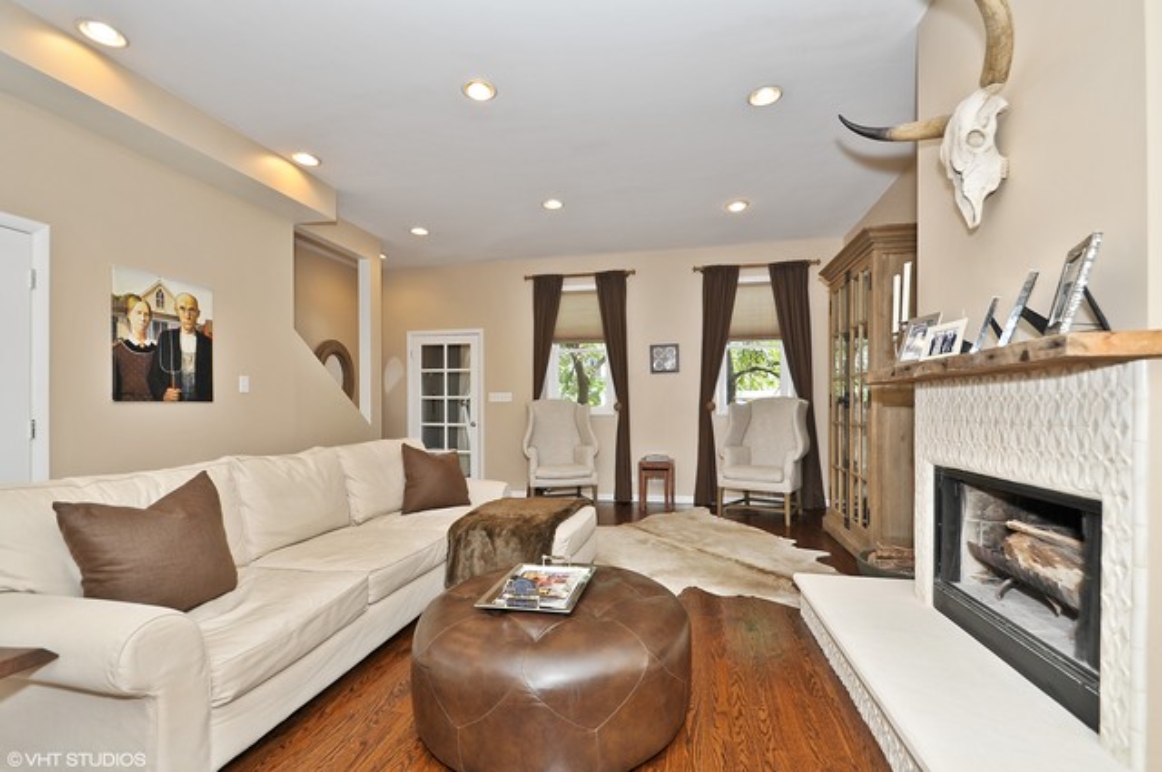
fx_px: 484
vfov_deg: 77.2
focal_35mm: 15
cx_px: 581
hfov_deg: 100.5
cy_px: 386
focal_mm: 10
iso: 250
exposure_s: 1/60
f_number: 5
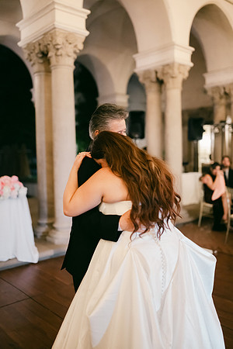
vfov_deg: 54.4
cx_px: 116
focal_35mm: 35
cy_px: 174
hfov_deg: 37.9
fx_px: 340
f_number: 1.4
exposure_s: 1/125
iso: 6400
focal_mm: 35
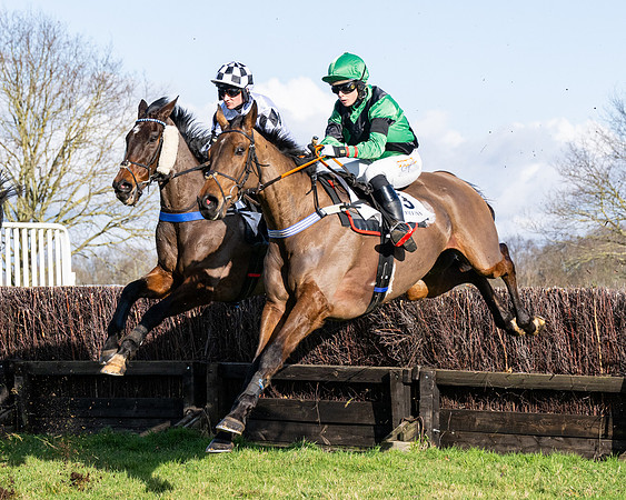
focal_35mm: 152
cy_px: 286
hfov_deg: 12.7
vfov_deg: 10.1
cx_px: 283
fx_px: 2821
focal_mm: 70
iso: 400
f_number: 4
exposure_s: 1/5000
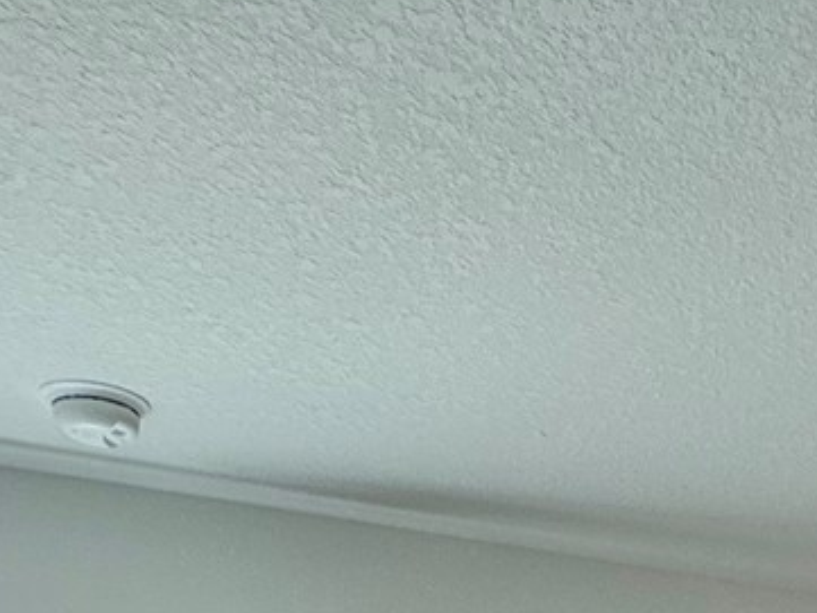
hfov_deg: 27.3
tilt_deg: -12.2
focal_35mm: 62
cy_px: 1287
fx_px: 1464
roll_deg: +3.0
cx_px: 996
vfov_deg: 16.6
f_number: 2.2
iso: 100
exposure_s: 1/120
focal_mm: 2.22
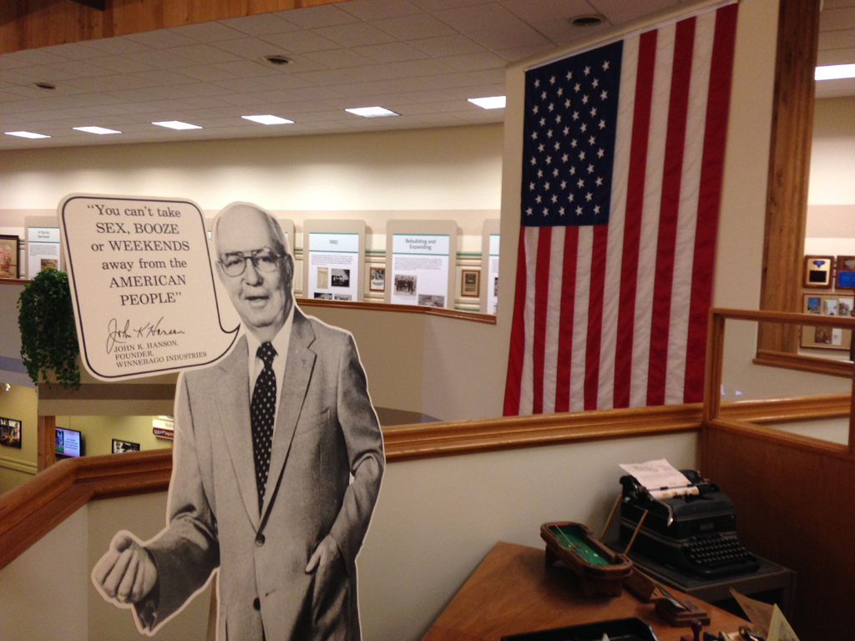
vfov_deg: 42.9
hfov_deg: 55.4
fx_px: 815
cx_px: 428
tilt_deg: -4.8
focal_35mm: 33
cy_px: 320
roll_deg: -1.2
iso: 125
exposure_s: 1/20
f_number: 2.4
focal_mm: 4.12
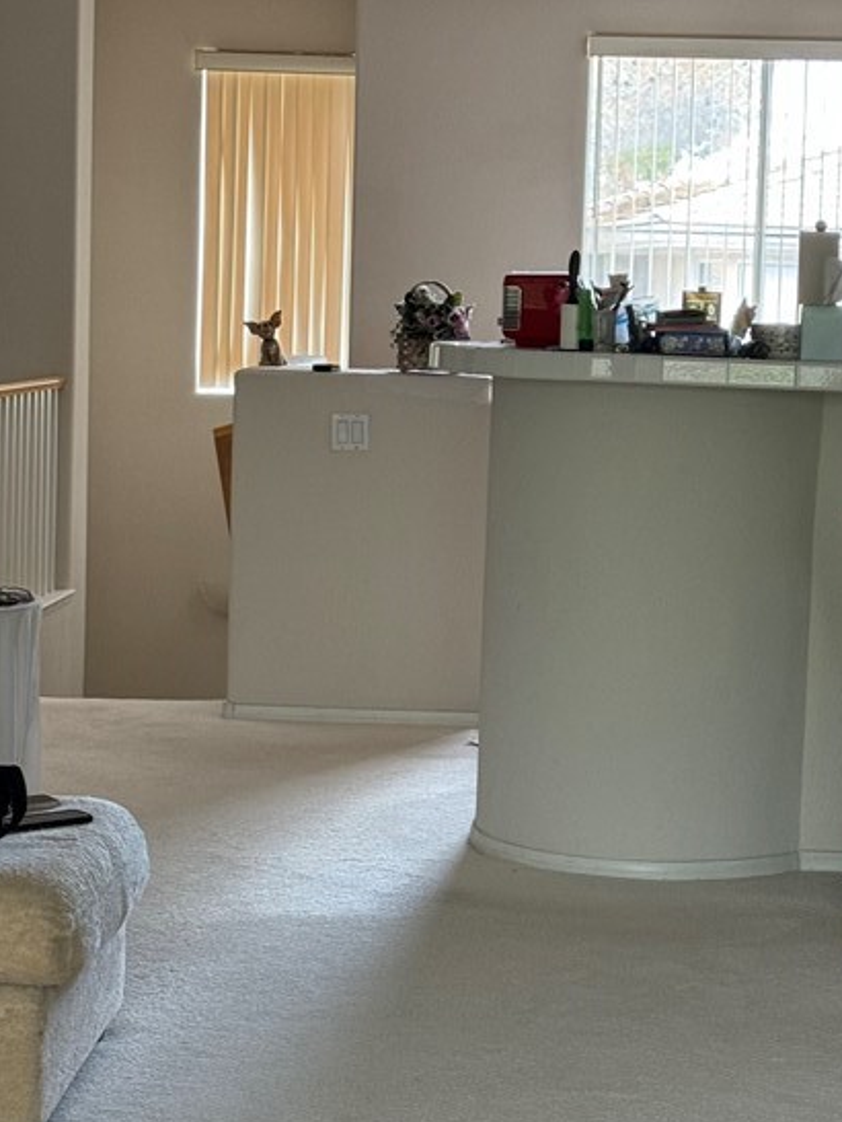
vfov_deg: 21.8
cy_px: 491
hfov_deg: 16.4
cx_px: 503
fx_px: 2917
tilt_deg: -4.1
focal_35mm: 90
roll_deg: -2.0
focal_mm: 6.76
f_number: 1.78
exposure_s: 1/60
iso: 160
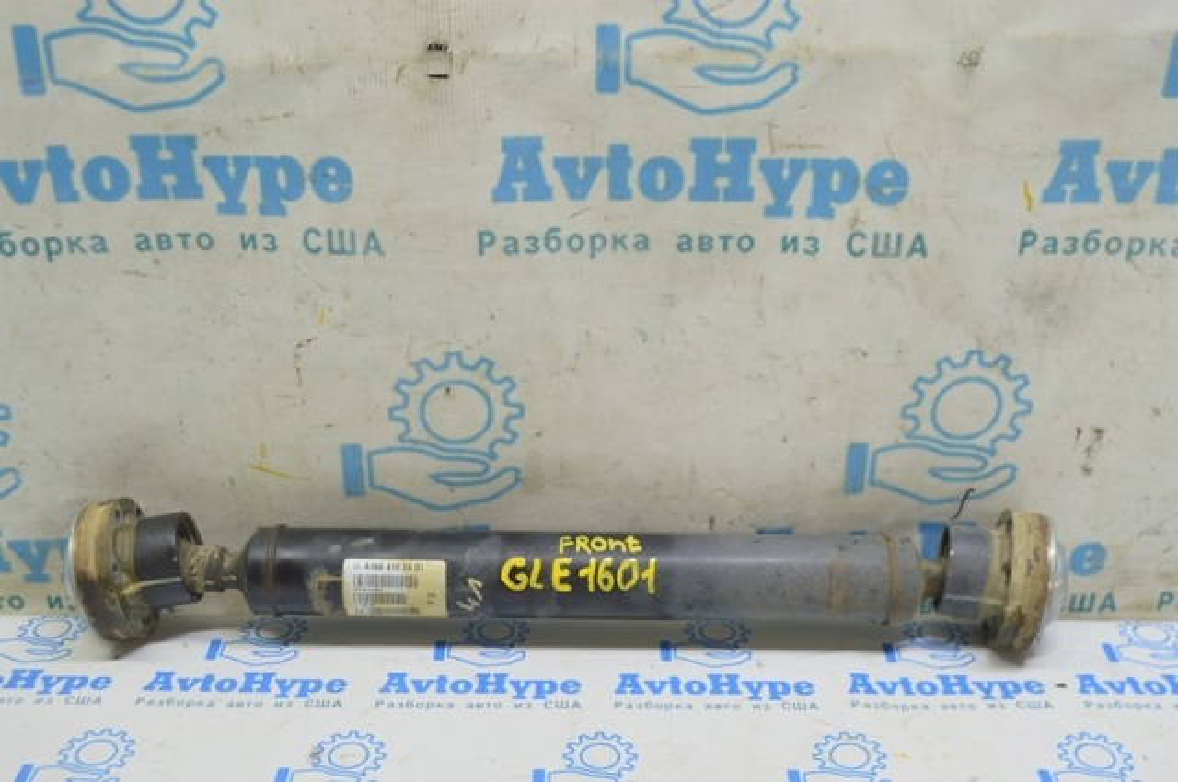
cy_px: 391
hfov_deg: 46.5
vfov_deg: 31.8
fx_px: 1373
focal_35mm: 42
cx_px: 589
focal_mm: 28
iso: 400
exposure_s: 1/20
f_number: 5.6
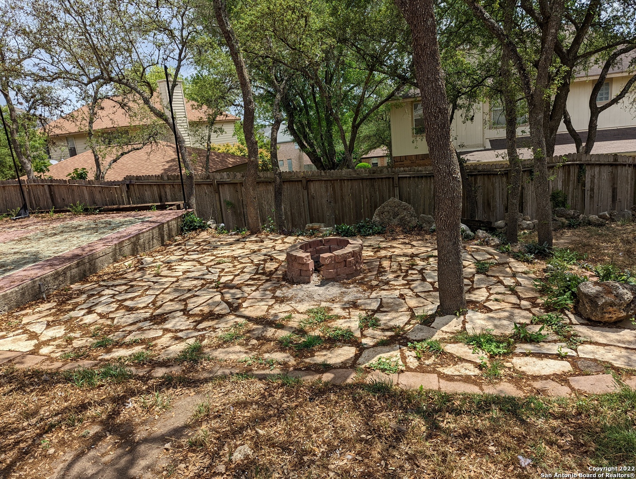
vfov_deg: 56.9
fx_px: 442
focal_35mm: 24
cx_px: 318
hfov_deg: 71.5
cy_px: 240
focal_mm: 6.81
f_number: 1.85
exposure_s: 1/1855
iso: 35
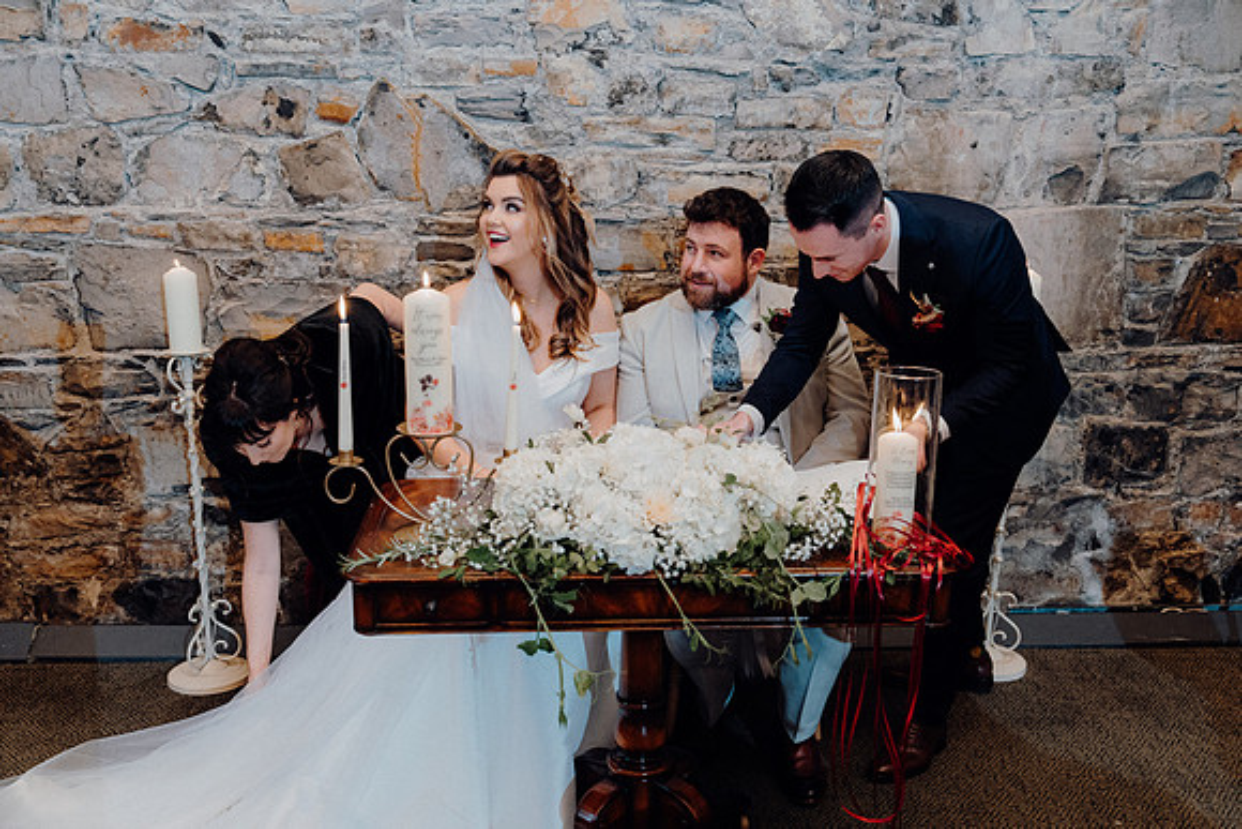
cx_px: 621
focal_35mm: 35
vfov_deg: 37.4
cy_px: 414
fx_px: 1224
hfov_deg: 53.8
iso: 2500
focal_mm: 35
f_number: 3.5
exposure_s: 1/200
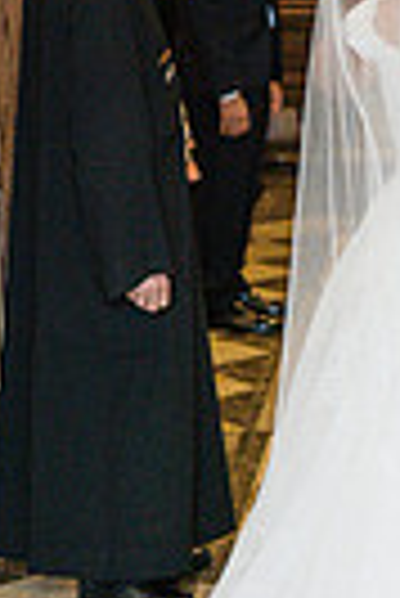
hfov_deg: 11.5
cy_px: 333
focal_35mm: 118
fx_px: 1961
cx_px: 404
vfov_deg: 17.3
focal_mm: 35
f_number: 2.2
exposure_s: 1/1250
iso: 1250
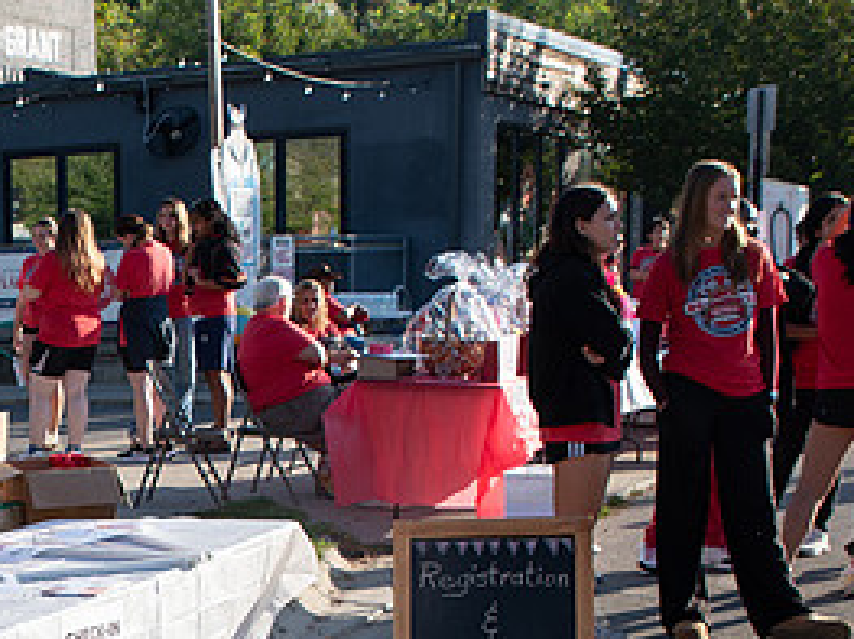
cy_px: 693
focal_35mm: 74
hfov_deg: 24.2
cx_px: -144
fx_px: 1825
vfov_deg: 19.1
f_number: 5
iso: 160
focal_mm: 24
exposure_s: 1/400
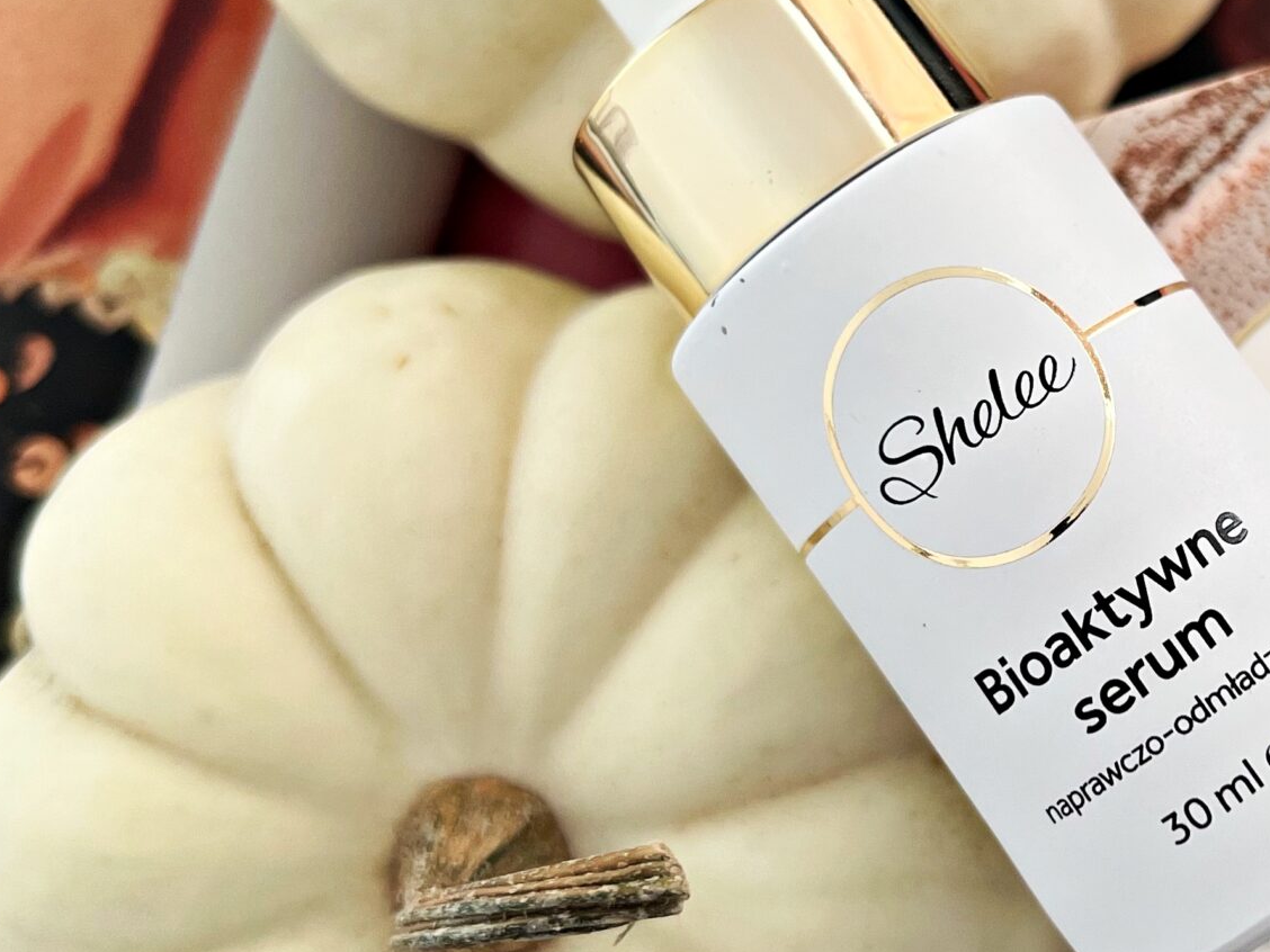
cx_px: 1066
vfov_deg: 24.8
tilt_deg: -81.1
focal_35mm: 59
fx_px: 2165
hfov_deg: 31.6
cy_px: 406
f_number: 1.5
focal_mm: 5.7
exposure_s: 1/60
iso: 125
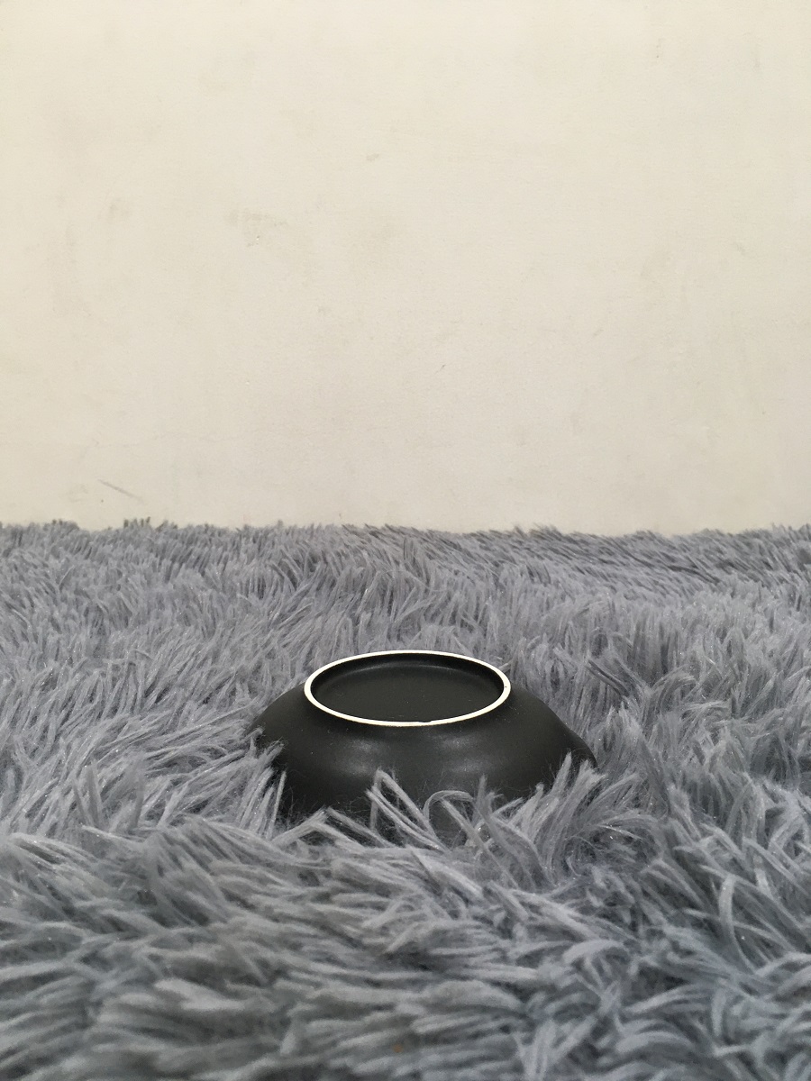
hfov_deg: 48.2
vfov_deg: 61.7
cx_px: 406
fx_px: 906
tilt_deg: -12.6
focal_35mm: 29
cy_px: 540
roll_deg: +0.2
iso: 100
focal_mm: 4.15
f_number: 2.2
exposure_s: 1/33
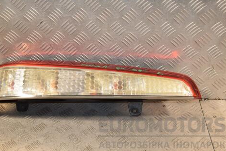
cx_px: 90
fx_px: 339
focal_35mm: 54
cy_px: 60
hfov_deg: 36.7
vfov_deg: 25.0
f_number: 8
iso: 800
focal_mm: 28
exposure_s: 1/200
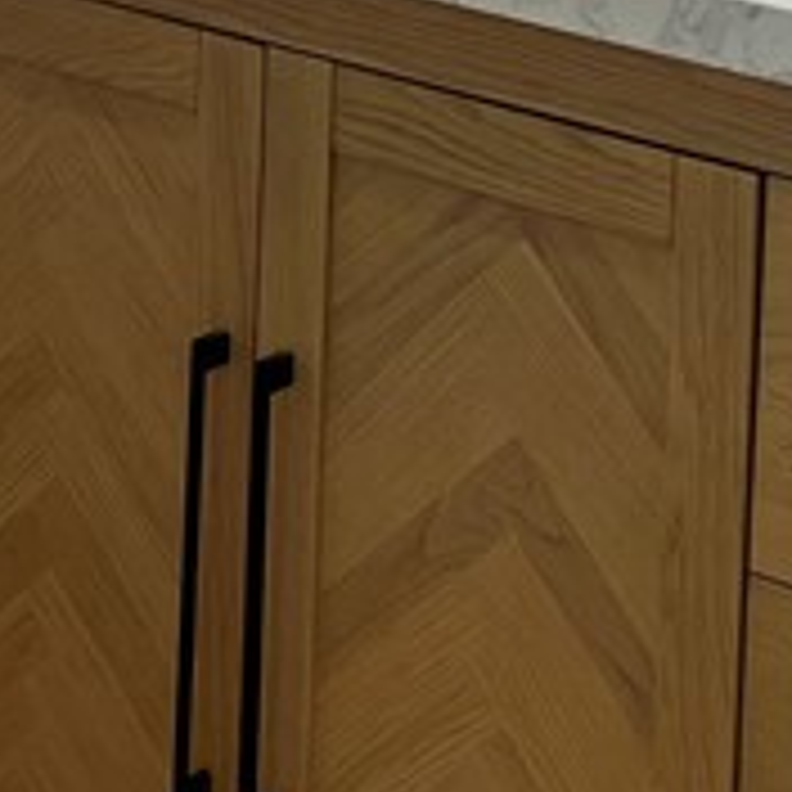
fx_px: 3469
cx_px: 90
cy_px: -742
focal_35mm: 134
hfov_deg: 12.9
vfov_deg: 11.8
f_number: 1.6
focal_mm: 5.1
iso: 50
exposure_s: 1/164
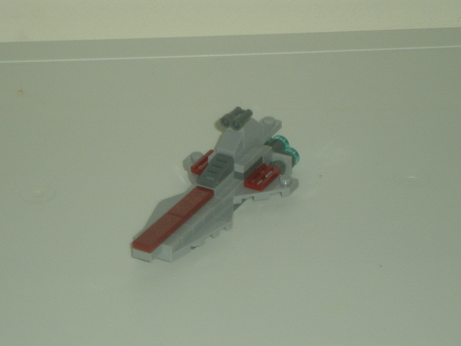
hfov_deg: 26.3
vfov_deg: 19.9
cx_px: 230
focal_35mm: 74
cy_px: 173
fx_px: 985
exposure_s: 1/120
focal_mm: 12.3
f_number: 4.6
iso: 50
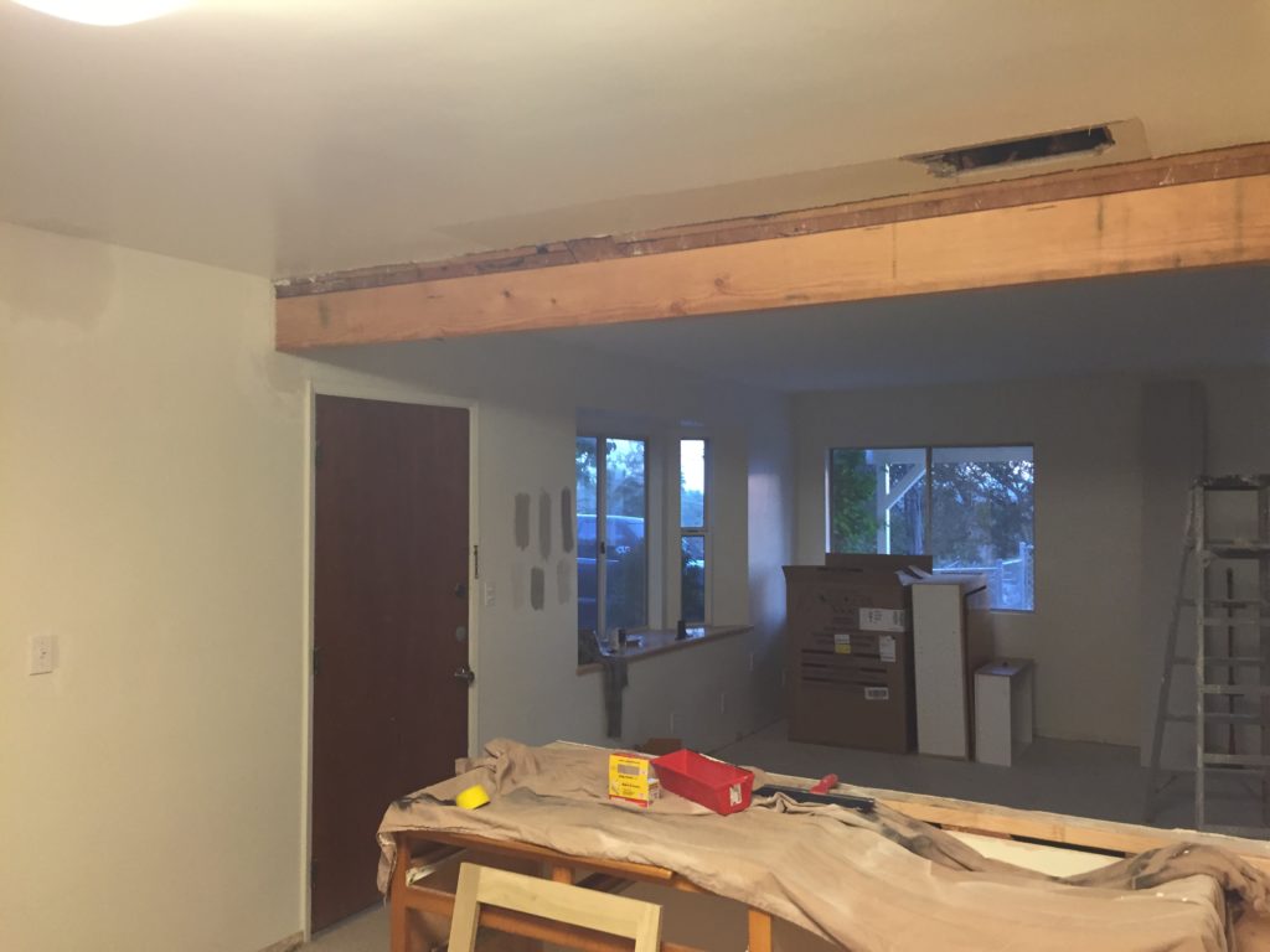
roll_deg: +1.9
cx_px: 635
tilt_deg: +1.3
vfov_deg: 48.2
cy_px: 476
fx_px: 1064
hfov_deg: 61.7
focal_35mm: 29
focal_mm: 4.15
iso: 100
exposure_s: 1/30
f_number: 2.2
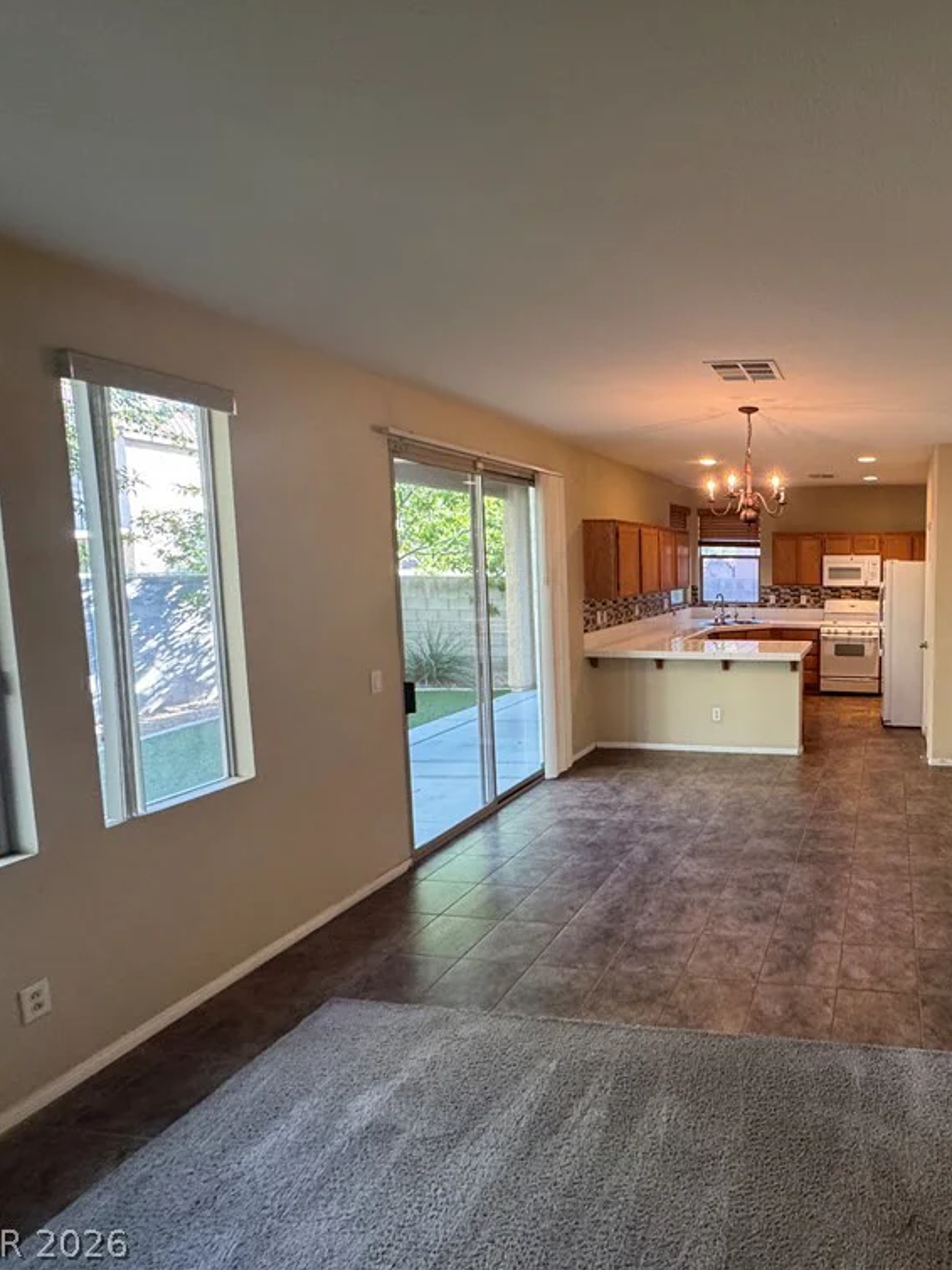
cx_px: 806
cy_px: 626
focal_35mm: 19
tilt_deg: -4.3
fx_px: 697
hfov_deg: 61.0
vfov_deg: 84.7
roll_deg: -1.0
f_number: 2.2
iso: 250
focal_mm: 2.22
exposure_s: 1/120
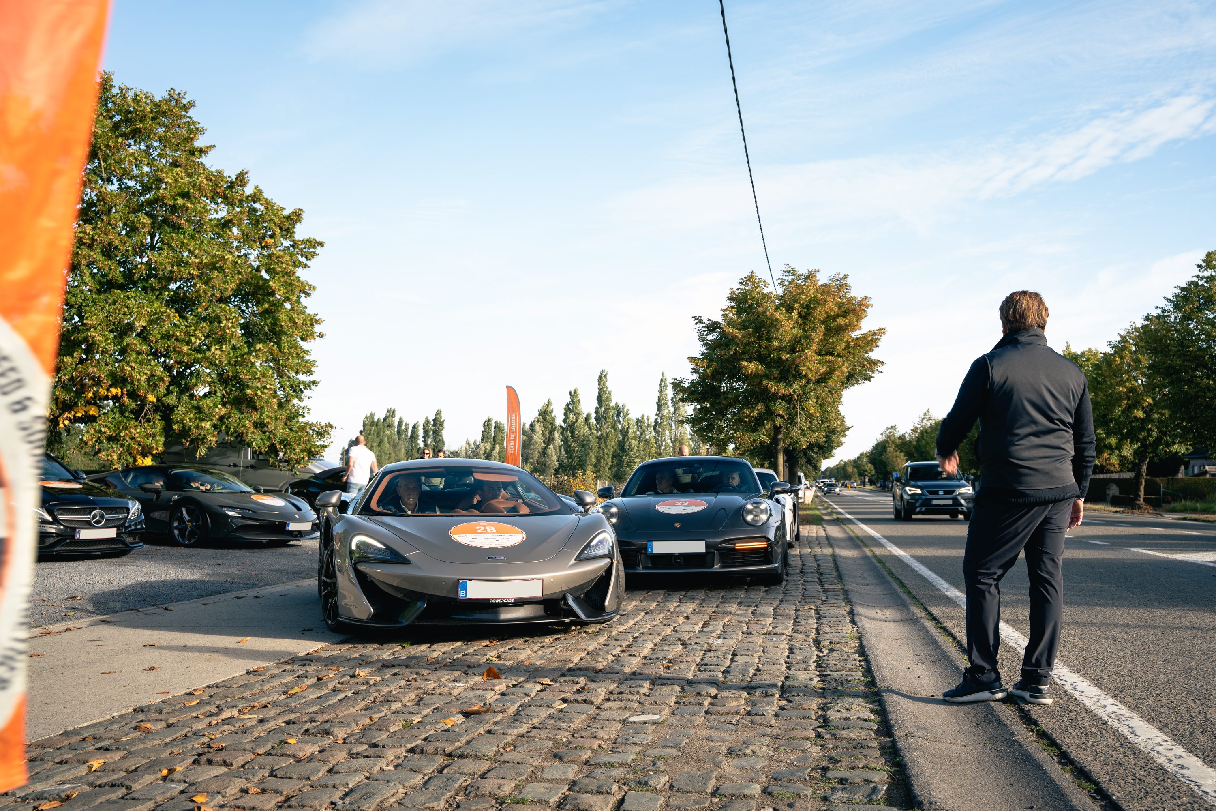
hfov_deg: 54.4
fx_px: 1182
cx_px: 608
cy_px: 406
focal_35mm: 35
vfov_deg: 37.9
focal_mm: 35
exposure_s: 1/50
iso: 50
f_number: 5.6
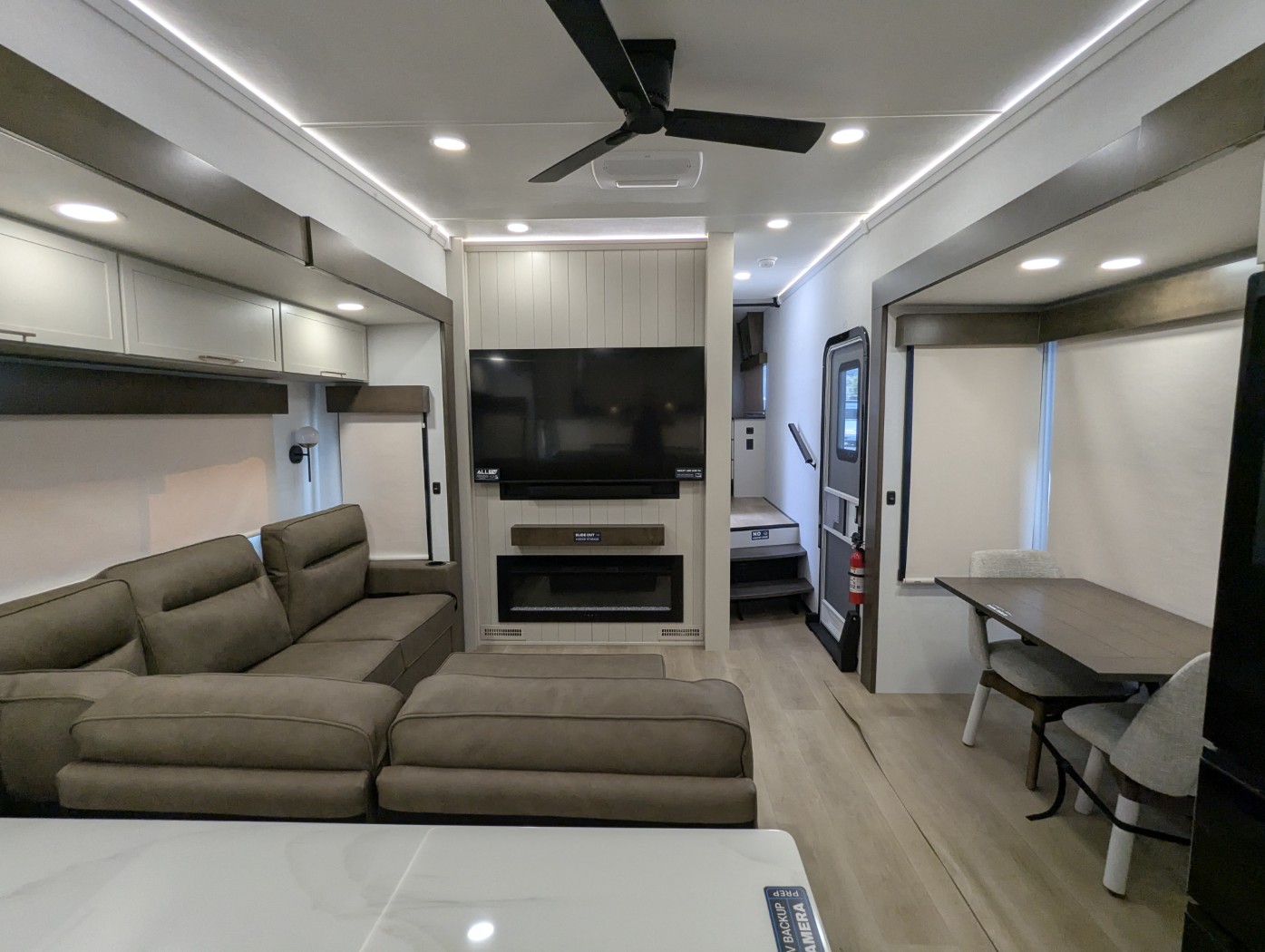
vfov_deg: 78.2
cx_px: 632
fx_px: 585
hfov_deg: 94.4
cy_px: 476
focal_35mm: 16
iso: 250
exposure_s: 1/156
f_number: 2.2
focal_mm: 2.35
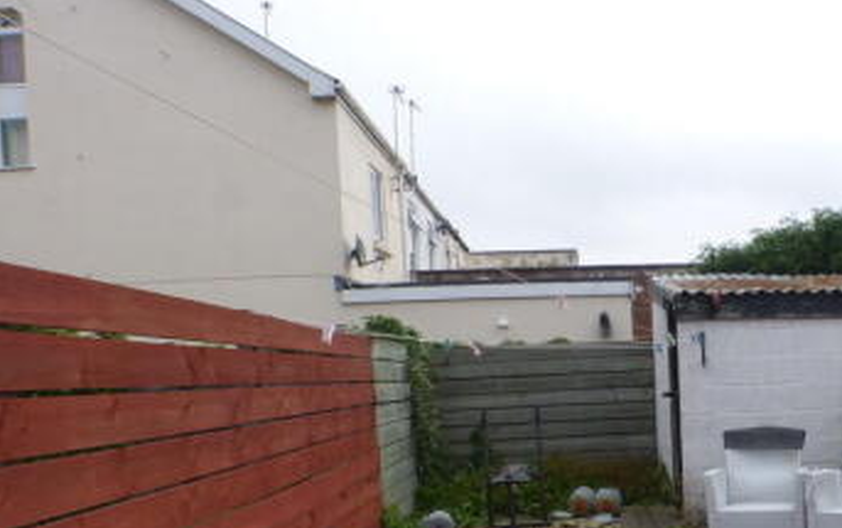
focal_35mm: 45
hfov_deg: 41.7
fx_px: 1033
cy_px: 512
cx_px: 713
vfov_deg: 27.2
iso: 100
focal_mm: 4.5
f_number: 4
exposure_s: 1/640
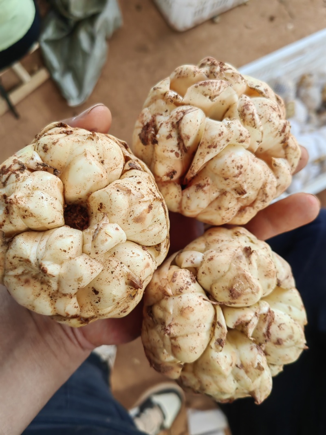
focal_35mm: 27
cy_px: 218
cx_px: 163
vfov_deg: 65.3
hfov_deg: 51.3
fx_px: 339
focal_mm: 5.54
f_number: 1.8
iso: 160
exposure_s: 1/532
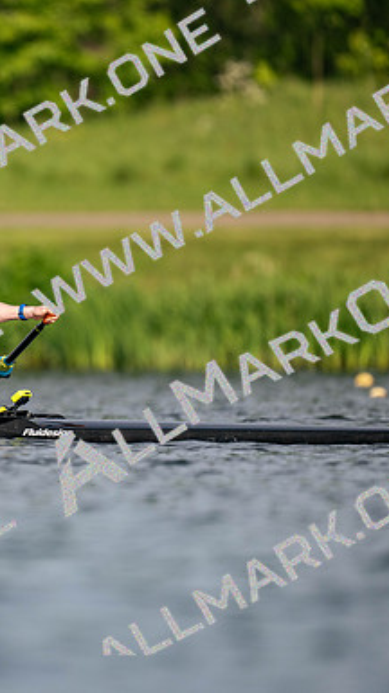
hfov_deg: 1.3
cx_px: -99
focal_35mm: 948
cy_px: 346
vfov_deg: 2.3
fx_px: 17418
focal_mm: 600
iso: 320
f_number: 4
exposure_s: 1/2500
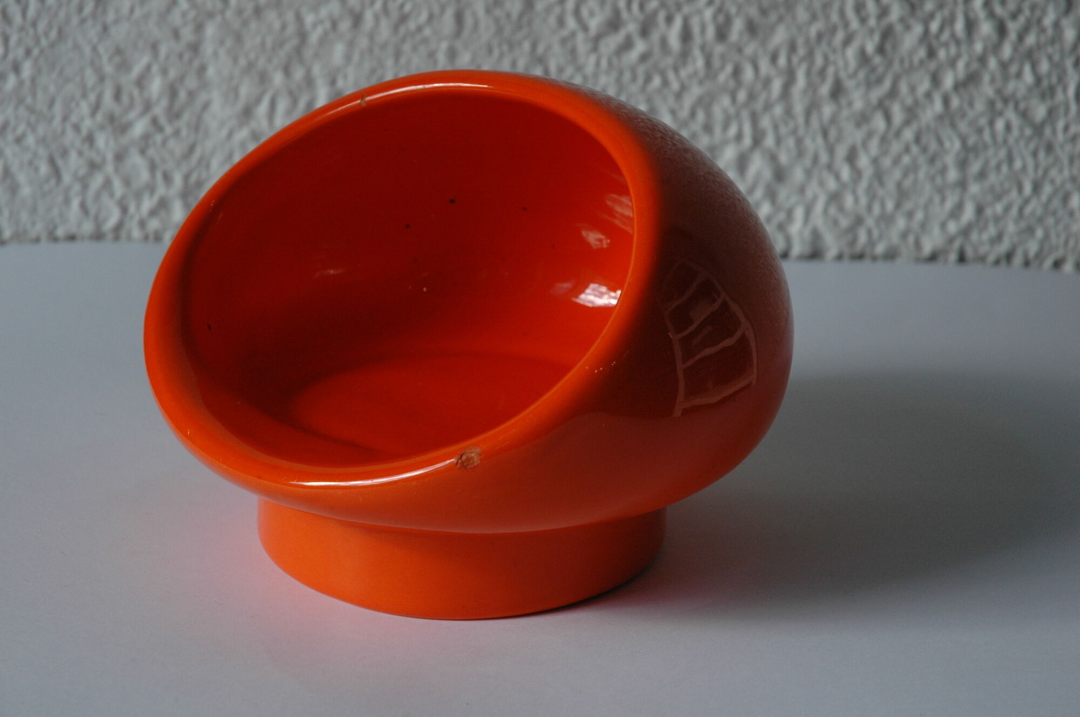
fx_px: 3147
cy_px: 358
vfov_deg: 13.0
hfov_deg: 19.5
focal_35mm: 105
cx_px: 540
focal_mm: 70
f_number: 9
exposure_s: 1/125
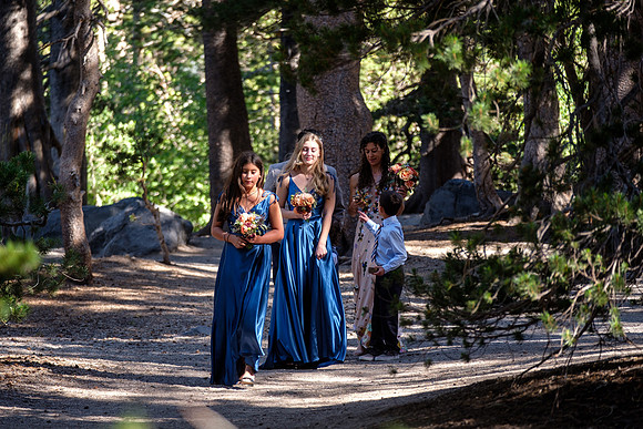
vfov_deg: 6.5
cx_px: 322
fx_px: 3752
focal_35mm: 210
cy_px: 214
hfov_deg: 9.8
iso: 200
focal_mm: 140
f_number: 2.8
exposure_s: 1/150
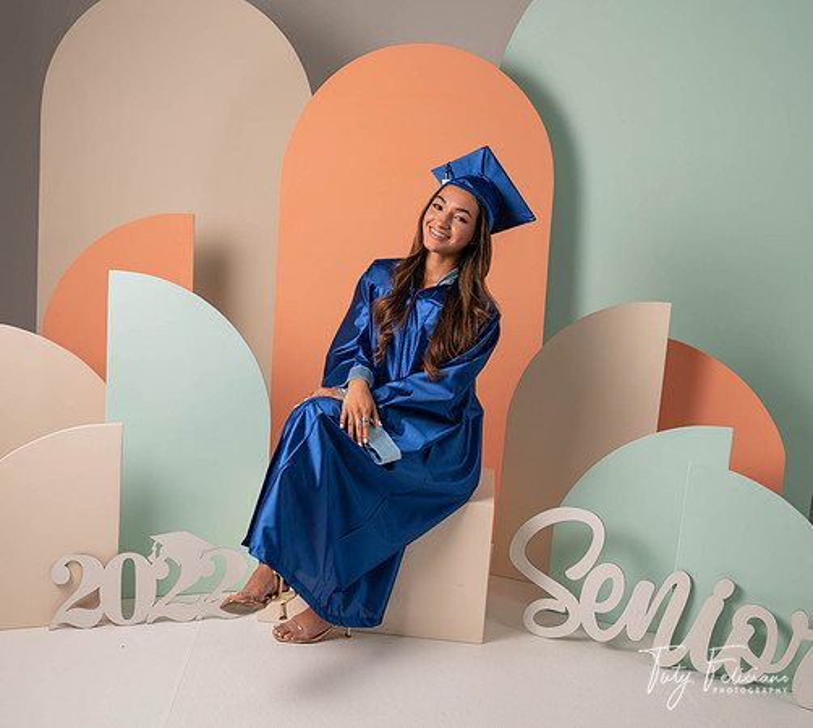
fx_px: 983
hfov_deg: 44.9
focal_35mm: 39
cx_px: 401
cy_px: 364
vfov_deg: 40.7
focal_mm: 31
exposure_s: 1/125
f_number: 5
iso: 125
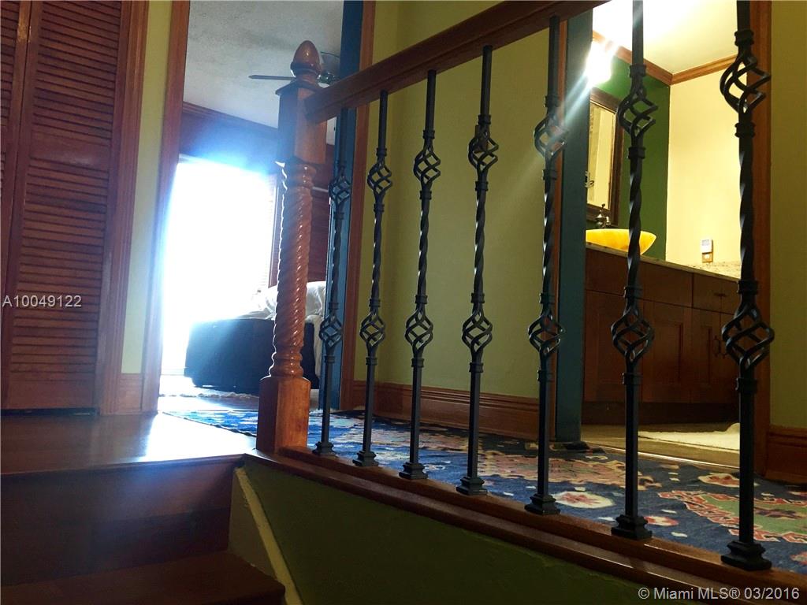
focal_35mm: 29
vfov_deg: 48.2
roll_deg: -2.6
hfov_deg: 61.7
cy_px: 302
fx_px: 676
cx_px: 404
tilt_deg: +5.1
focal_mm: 4.15
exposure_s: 1/30
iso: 200
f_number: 2.2
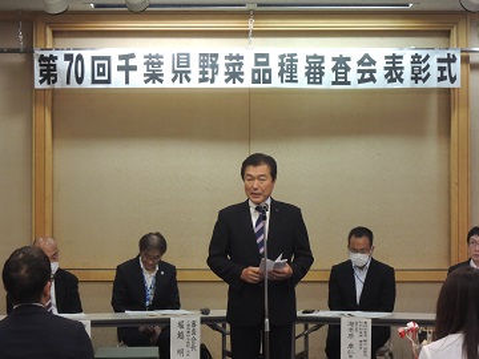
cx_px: 240
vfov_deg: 14.8
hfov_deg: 19.6
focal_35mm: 100
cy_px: 180
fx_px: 1384
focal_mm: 17.9
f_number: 5.5
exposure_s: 1/20
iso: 800
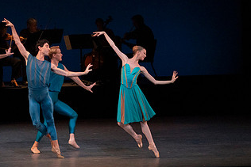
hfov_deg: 6.0
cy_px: 45
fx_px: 2372
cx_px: 35
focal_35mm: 340
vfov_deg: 4.0
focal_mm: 185
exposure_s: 1/400
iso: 8000
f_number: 7.1
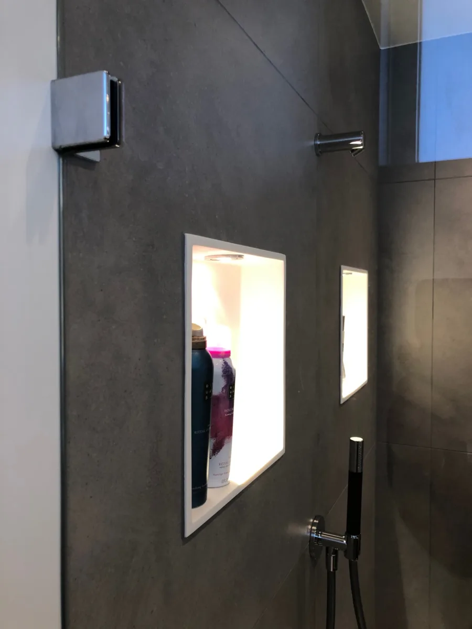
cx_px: 236
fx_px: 509
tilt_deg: -2.8
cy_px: 314
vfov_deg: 63.4
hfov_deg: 49.7
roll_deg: +0.1
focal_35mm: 28
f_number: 1.8
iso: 32
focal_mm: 4
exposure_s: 1/25
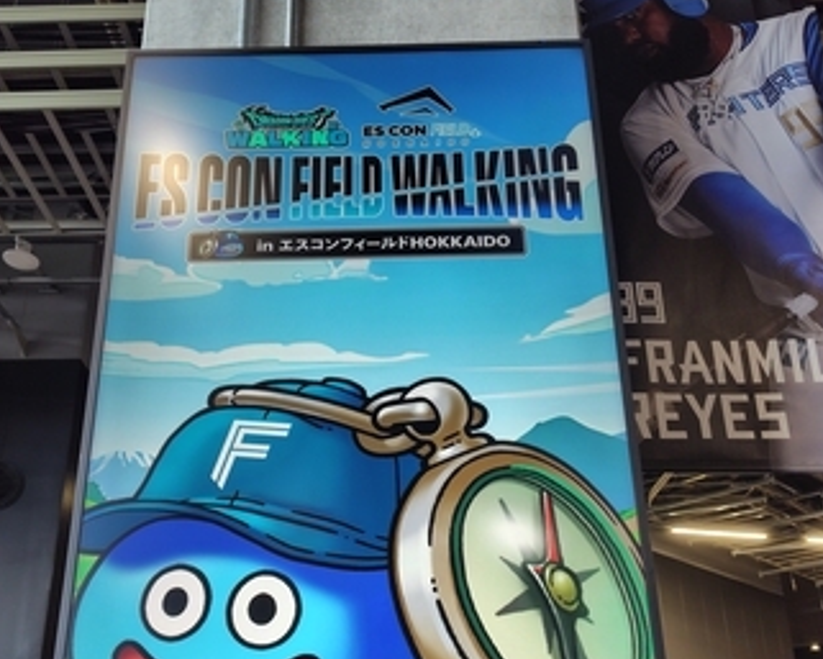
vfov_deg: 41.4
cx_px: 381
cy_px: 469
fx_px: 853
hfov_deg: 51.5
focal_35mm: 35
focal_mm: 5.6
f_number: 1.9
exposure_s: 1/120
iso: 261
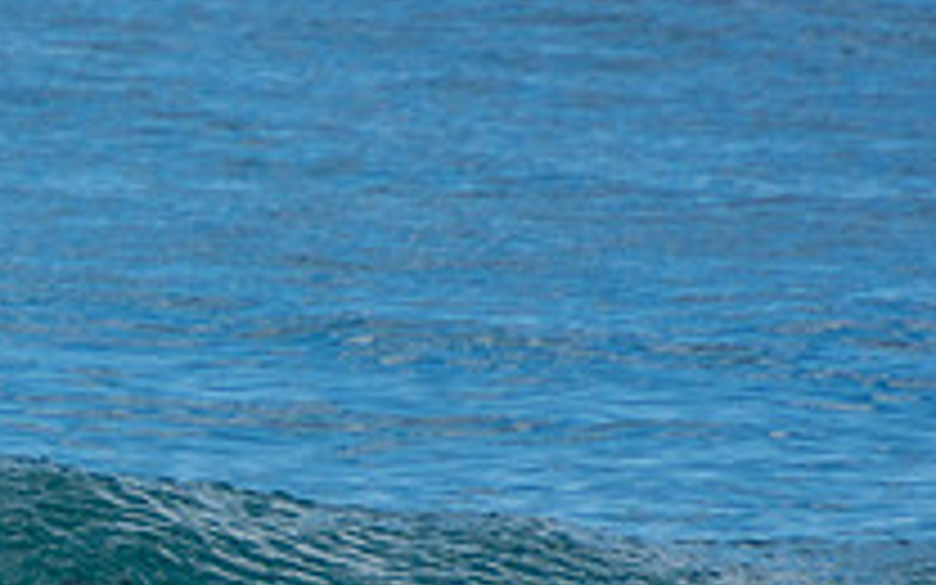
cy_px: 560
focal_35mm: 1706
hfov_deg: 1.2
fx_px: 43518
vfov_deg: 0.8
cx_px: -302
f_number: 5.6
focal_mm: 400
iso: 250
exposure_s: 1/1250
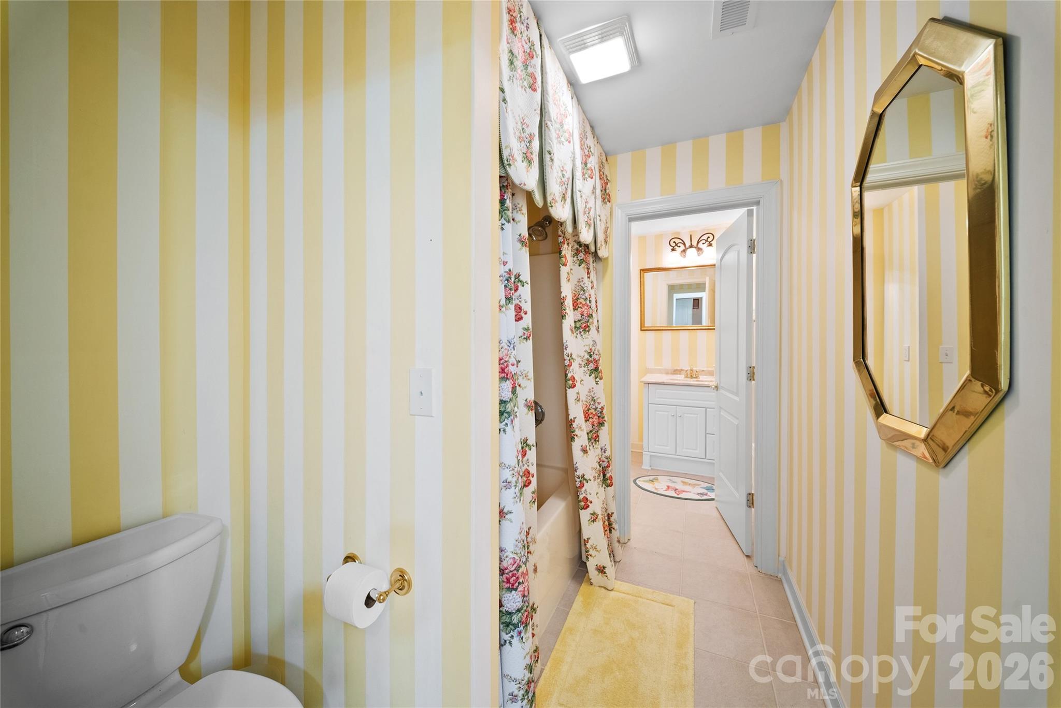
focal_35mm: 12
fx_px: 354
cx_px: 530
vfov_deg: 90.1
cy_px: 354
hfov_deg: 112.6
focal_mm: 12
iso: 250
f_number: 9
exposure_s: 1/1.67
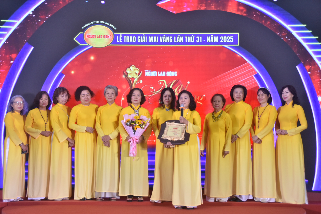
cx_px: 160
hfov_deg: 33.4
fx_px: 535
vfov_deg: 22.6
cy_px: 107
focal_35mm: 60
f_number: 7.1
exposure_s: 1/200
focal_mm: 40
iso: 1000
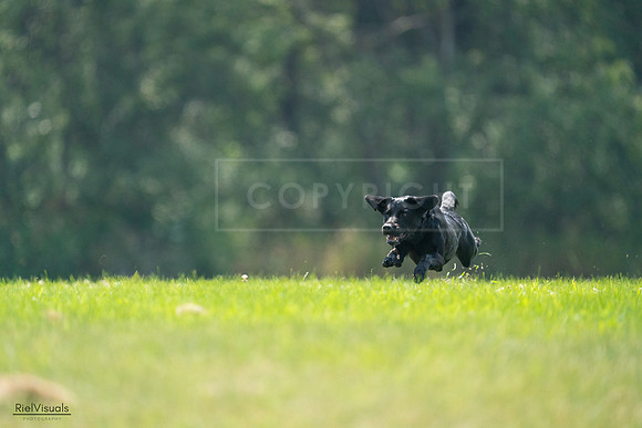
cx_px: 321
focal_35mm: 600
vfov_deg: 2.3
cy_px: 214
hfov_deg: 3.4
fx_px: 10702
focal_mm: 600
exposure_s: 1/4000
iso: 3200
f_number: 6.3
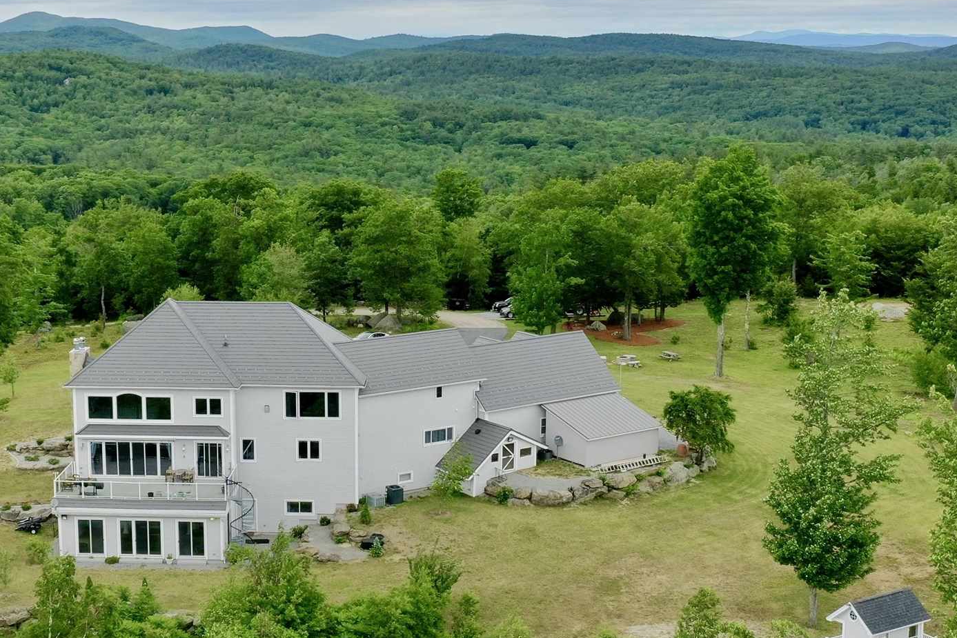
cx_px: 375
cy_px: 365
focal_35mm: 62
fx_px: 1648
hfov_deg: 32.3
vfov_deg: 21.9
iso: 100
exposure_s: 1/320
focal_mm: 10.26
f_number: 5
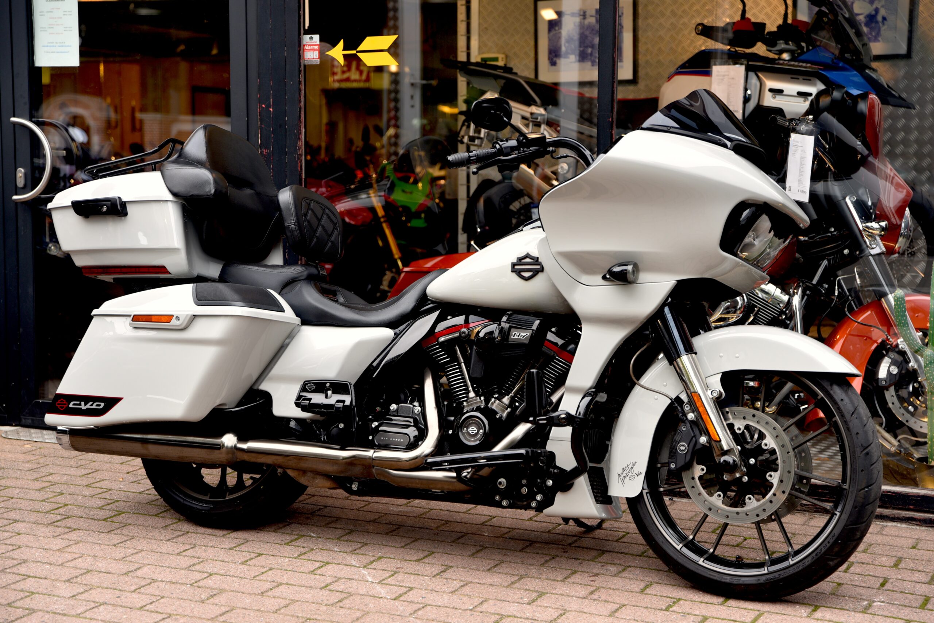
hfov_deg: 32.4
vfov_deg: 21.9
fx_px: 1609
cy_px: 312
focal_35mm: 62
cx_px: 467
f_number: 3.2
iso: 200
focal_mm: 62
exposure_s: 1/60
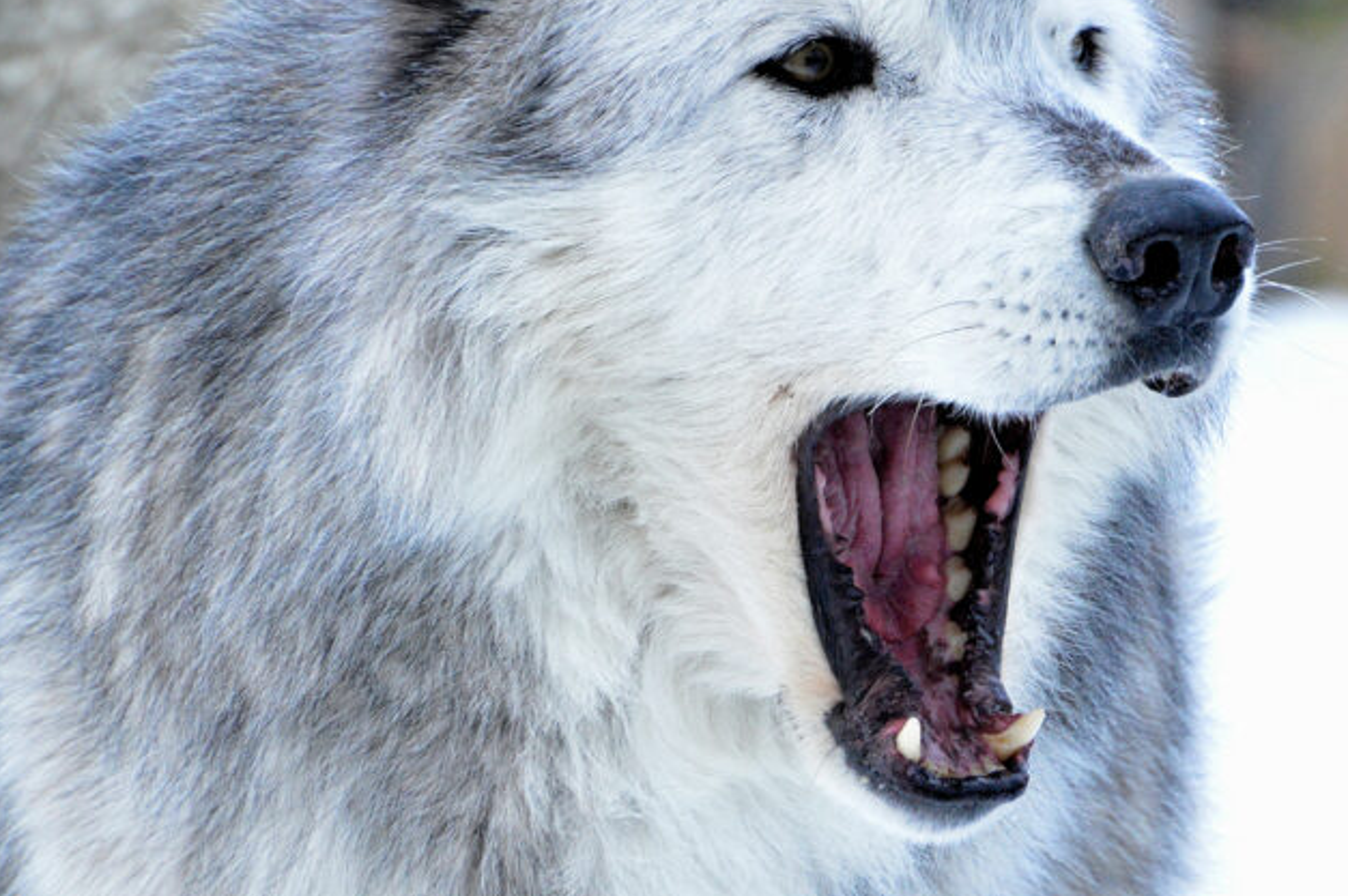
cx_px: 748
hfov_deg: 3.1
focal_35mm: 661
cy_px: 388
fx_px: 24731
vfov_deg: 2.1
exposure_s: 1/320
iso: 1600
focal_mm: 270
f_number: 10
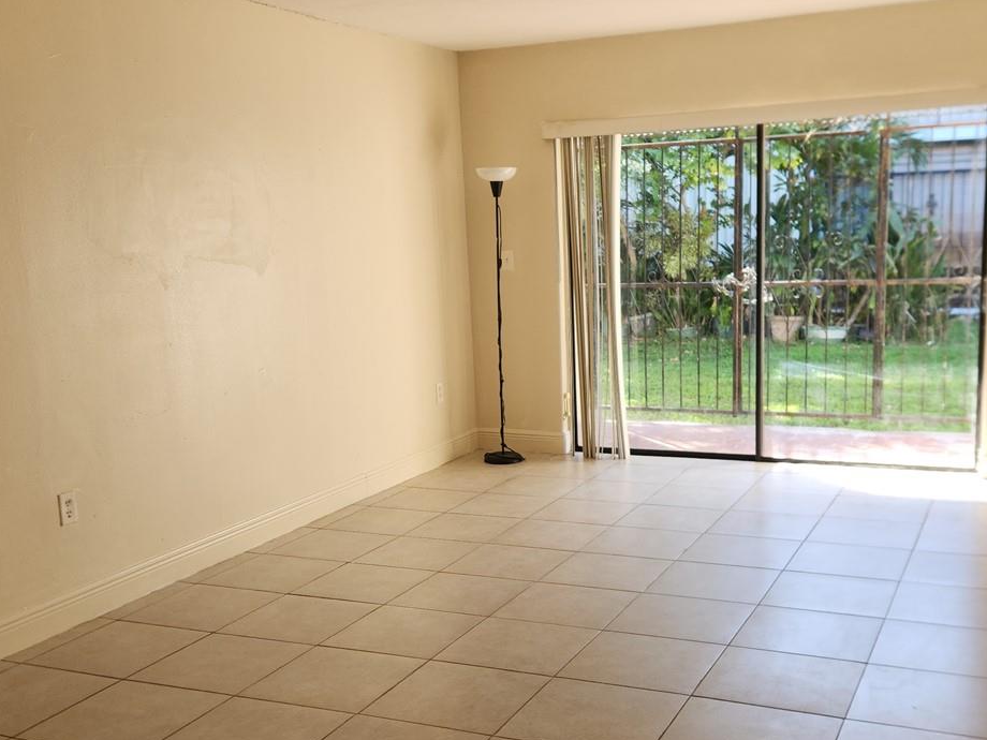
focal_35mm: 40
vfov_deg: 35.9
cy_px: 435
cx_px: 507
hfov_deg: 46.8
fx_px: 1141
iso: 25
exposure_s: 1/120
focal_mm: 5.4
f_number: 1.8
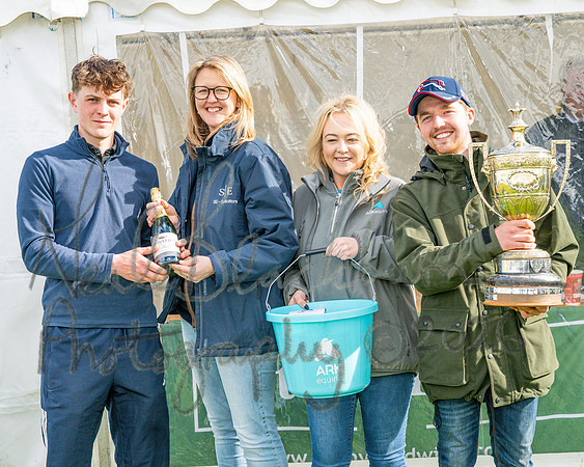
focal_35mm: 65
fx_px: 1129
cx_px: 294
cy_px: 234
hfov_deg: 29.0
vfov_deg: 23.4
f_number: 5
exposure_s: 1/800
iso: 400
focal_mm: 58
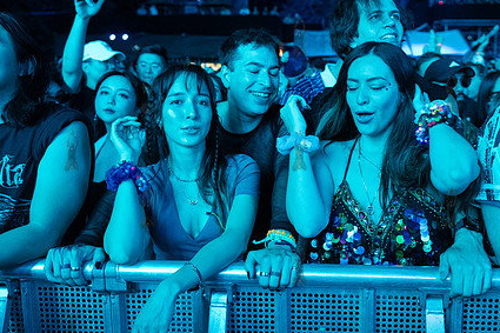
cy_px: 150
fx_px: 486
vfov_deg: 37.8
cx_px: 299
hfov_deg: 54.1
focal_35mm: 35
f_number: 2.8
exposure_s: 1/250
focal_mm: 24
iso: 6400
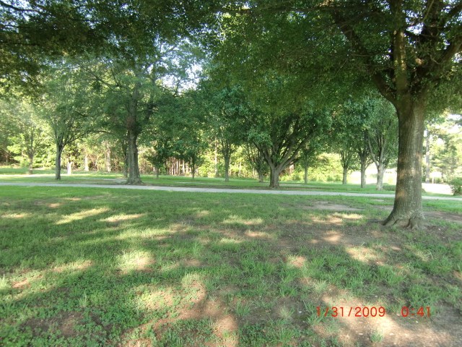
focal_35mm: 34
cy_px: 174
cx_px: 231
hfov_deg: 54.0
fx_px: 454
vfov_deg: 41.8
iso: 80
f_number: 3.6
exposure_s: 1/60
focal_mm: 6.1
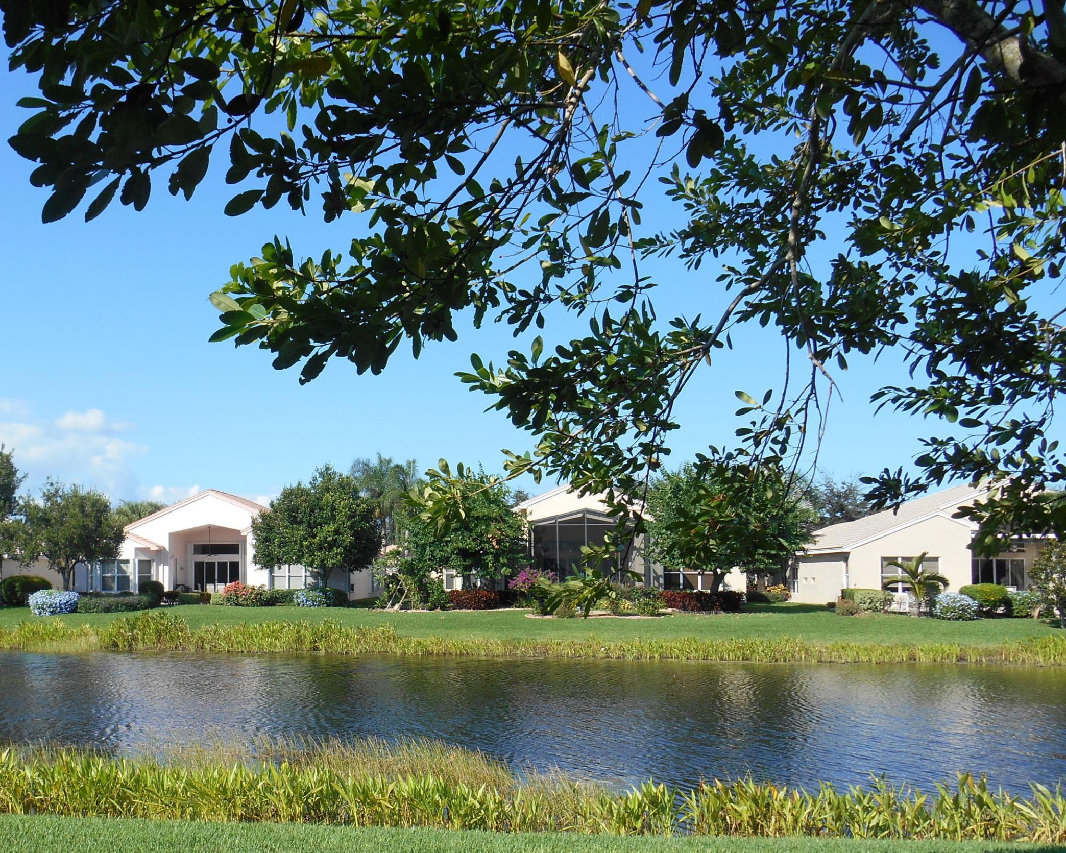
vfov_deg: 41.9
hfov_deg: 50.4
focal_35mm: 35
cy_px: 540
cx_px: 342
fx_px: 1104
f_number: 3.4
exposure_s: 1/640
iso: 80
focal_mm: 4.7
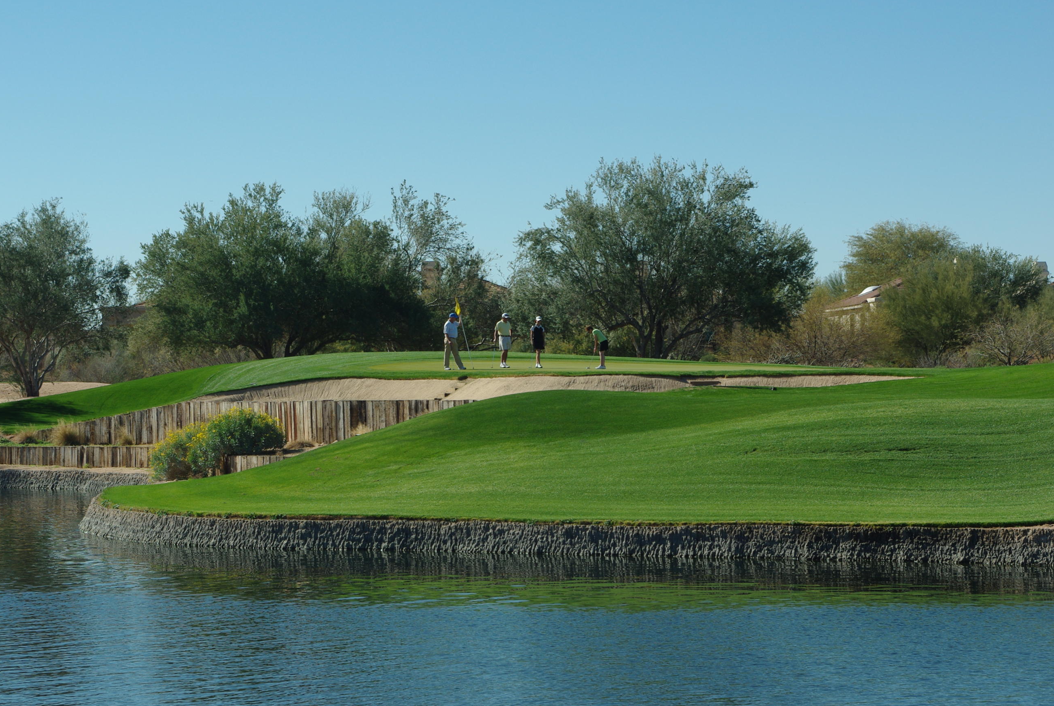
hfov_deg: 21.4
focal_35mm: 95
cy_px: 376
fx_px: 2785
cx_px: 537
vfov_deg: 14.4
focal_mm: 55
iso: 100
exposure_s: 1/125
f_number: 9.5
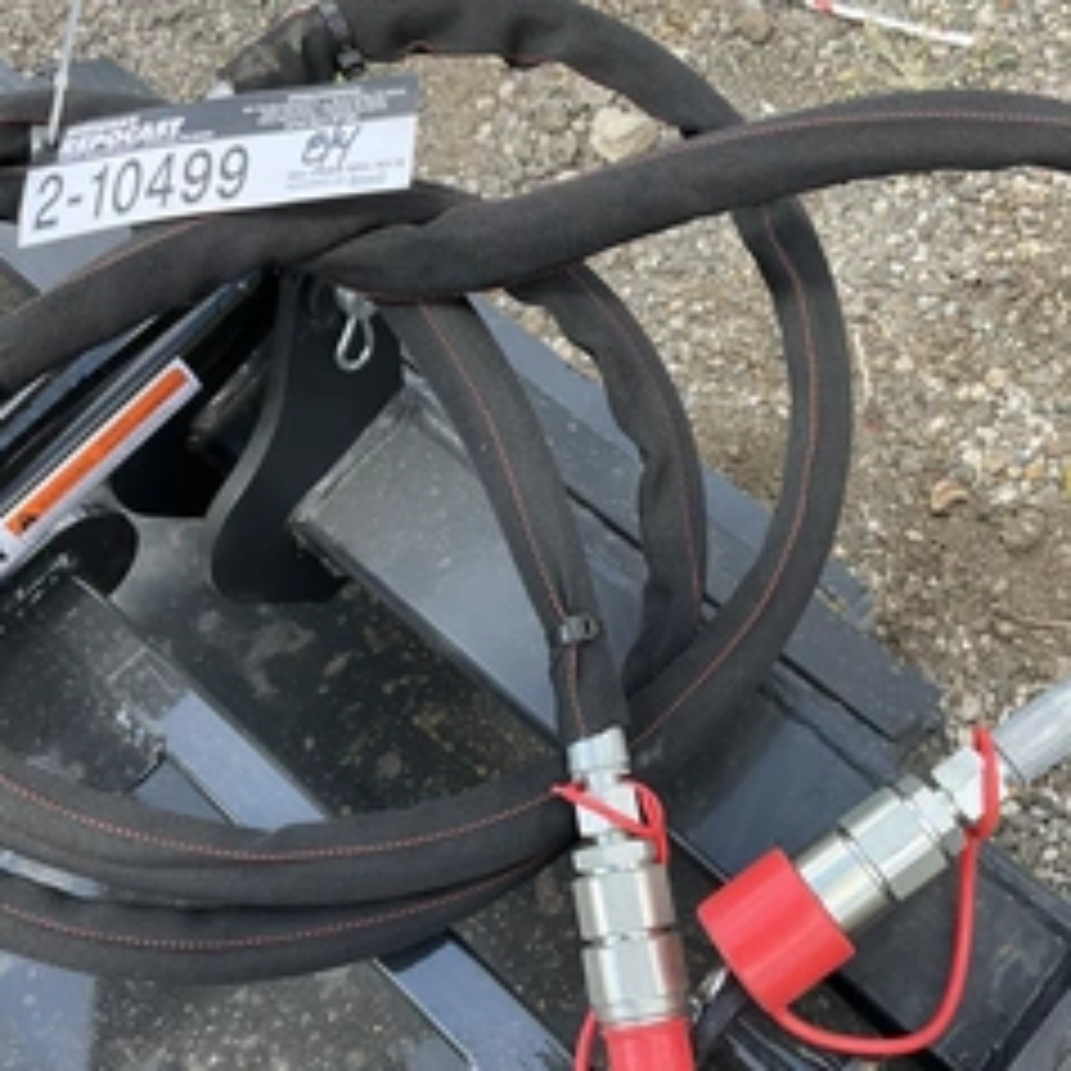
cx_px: 603
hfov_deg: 39.1
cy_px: 585
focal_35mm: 43
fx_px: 1505
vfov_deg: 39.1
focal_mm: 3
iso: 25
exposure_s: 1/299
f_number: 1.8
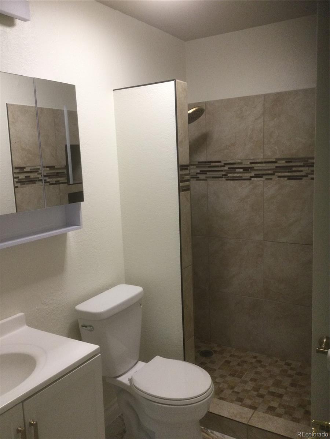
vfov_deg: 58.4
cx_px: 165
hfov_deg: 45.4
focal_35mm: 31
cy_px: 220
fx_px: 394
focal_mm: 3.3
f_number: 2.4
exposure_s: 1/30
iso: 64
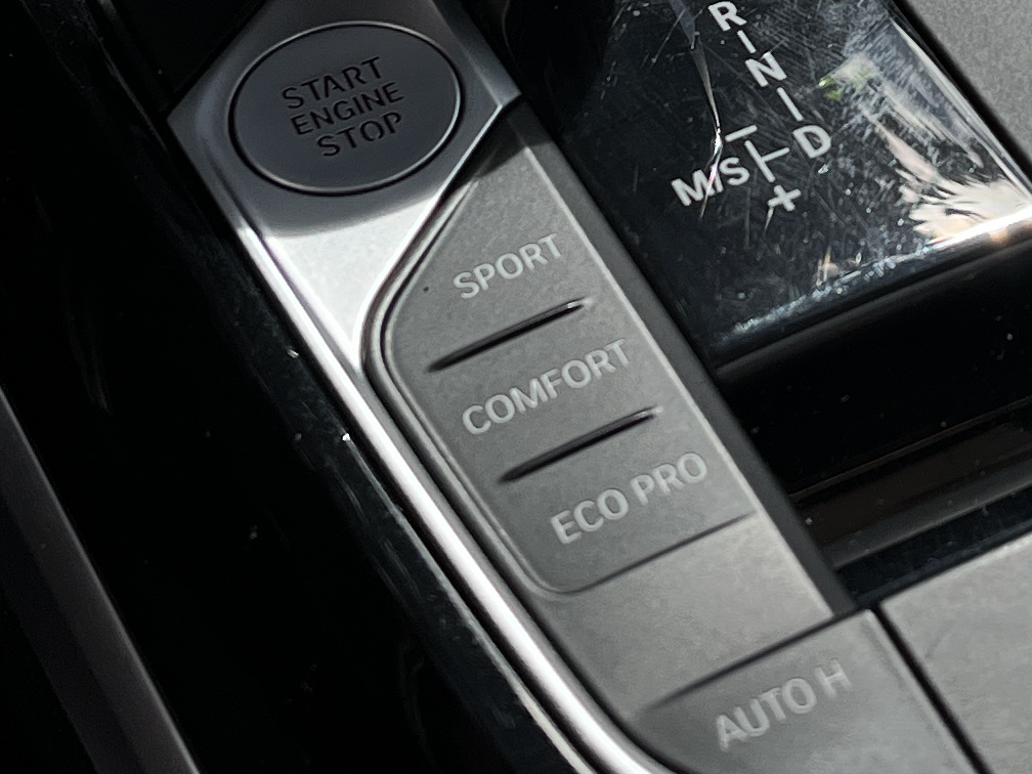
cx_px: 844
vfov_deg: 13.7
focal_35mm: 104
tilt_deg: -40.8
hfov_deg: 18.7
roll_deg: -1.4
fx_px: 3101
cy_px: -246
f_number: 1.6
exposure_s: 1/1623
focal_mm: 5.1
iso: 50
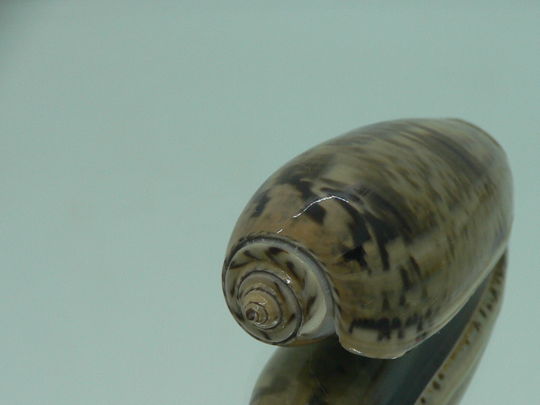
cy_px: 283
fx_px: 780
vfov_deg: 28.8
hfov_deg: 37.6
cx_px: 374
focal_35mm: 50
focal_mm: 4.6
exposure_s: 1/60
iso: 100
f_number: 2.8
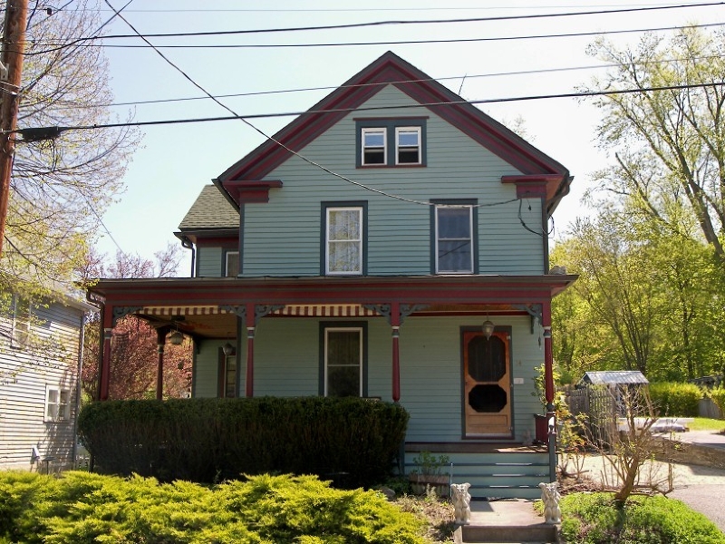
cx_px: 362
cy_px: 272
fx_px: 859
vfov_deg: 35.1
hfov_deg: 45.8
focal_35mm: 41
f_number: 3.2
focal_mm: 8.5
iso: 50
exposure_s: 1/320
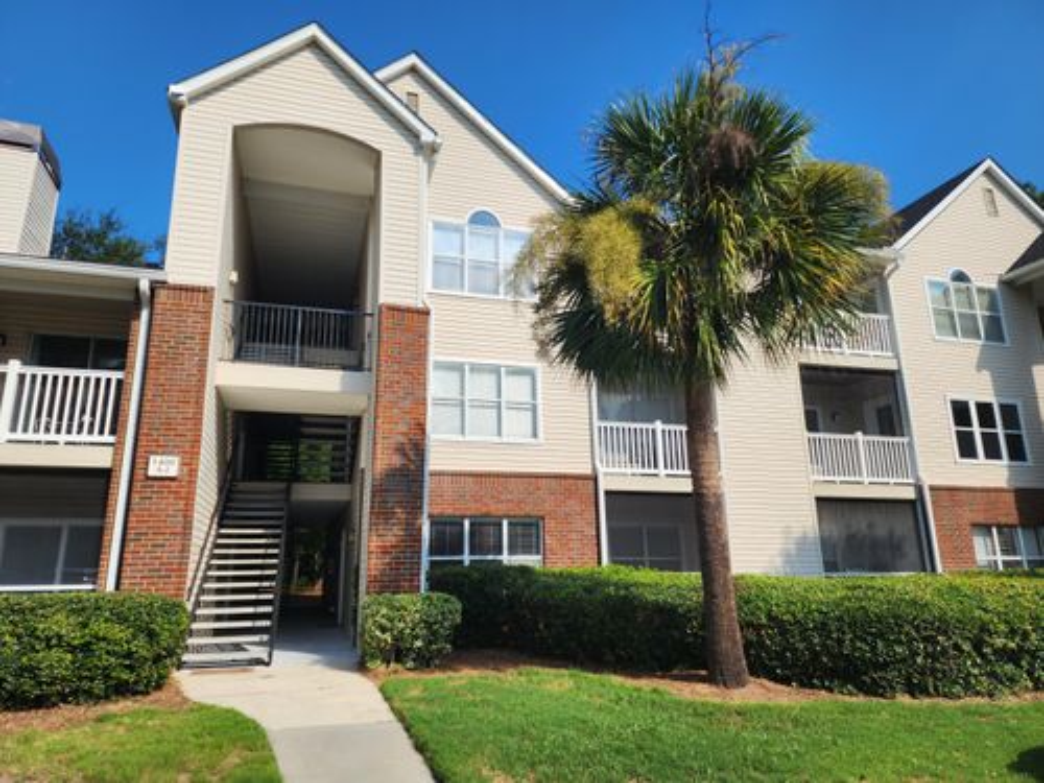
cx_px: 522
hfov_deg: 73.9
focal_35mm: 23
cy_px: 392
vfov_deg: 58.9
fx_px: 694
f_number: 1.8
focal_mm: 6.4
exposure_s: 1/1202
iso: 12
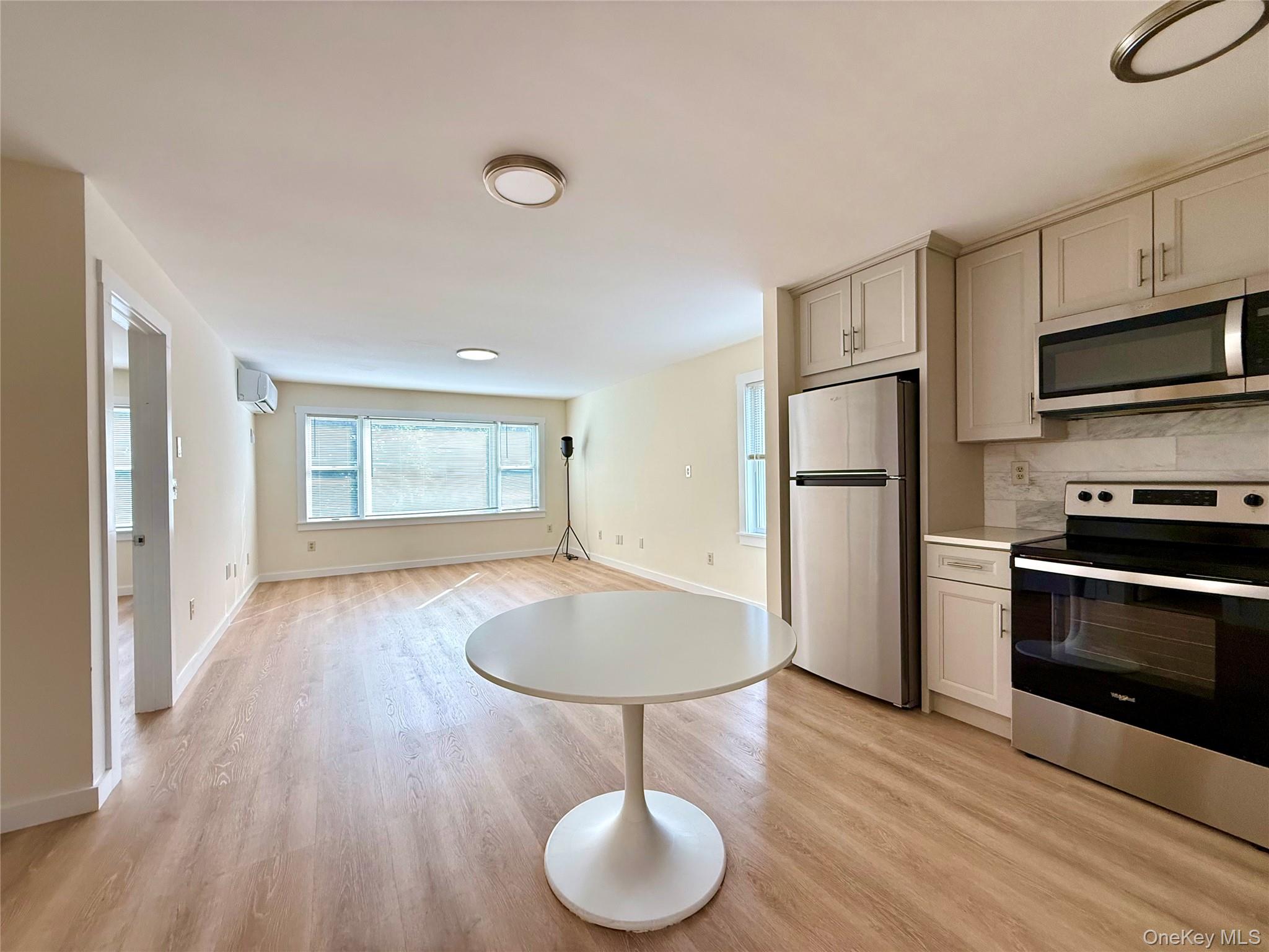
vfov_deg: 85.7
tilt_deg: +0.0
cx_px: 634
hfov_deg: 102.1
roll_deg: +1.0
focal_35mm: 14
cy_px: 476
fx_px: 513
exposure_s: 1/120
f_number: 2.2
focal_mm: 2.22
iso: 250
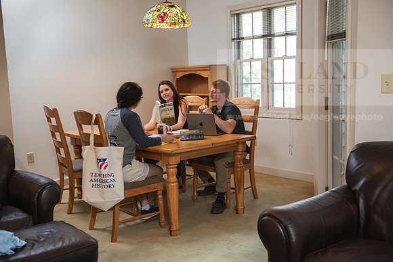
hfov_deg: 46.4
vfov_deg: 31.9
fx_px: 459
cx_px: 196
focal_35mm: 42
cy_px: 131
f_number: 3.5
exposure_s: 1/125
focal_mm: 42
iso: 800
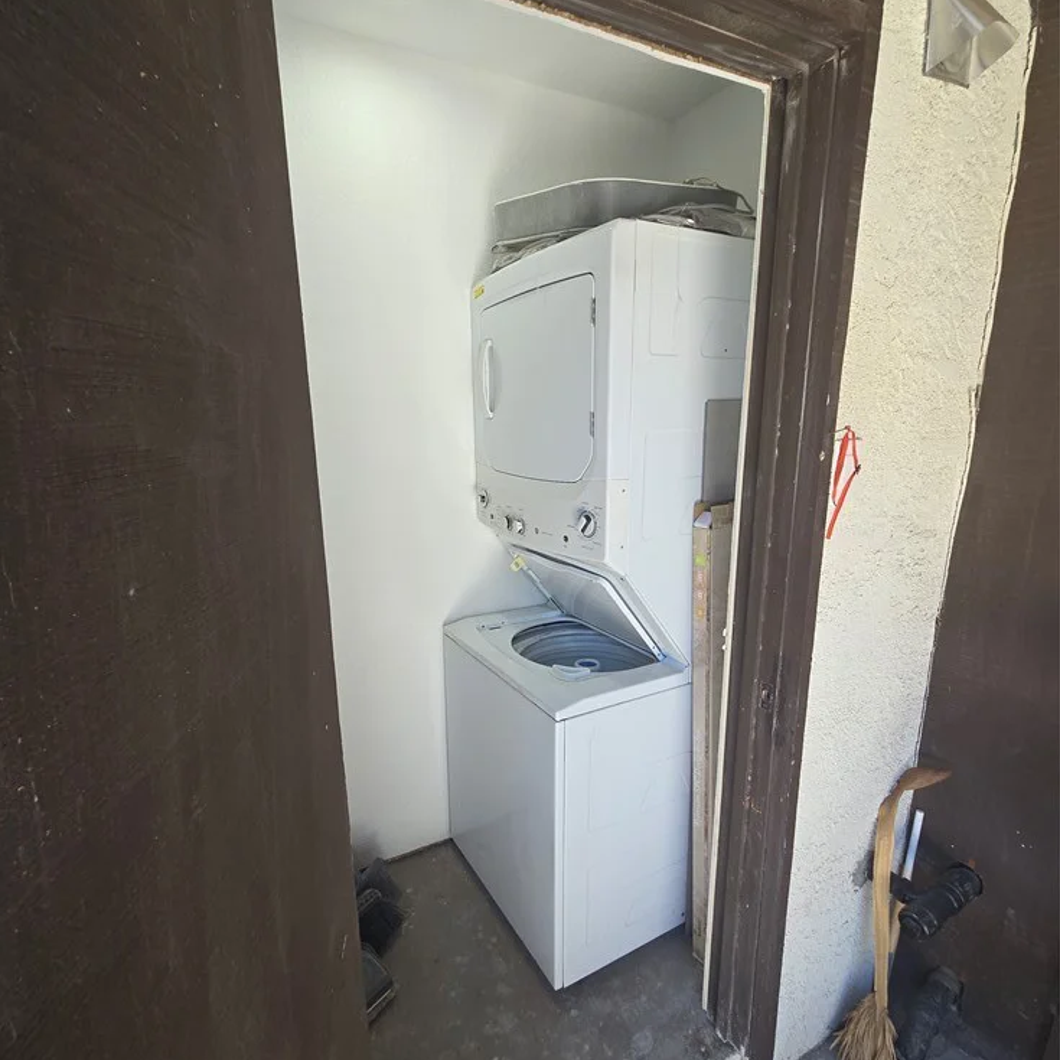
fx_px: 554
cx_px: 508
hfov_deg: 87.4
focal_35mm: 16
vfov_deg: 87.3
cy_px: 560
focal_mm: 2.2
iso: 80
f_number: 2.2
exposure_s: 1/120
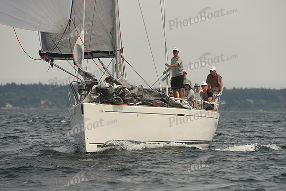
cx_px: 143
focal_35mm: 400
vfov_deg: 3.4
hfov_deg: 5.2
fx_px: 3178
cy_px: 96
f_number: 7.1
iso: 250
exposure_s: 1/1000
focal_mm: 400
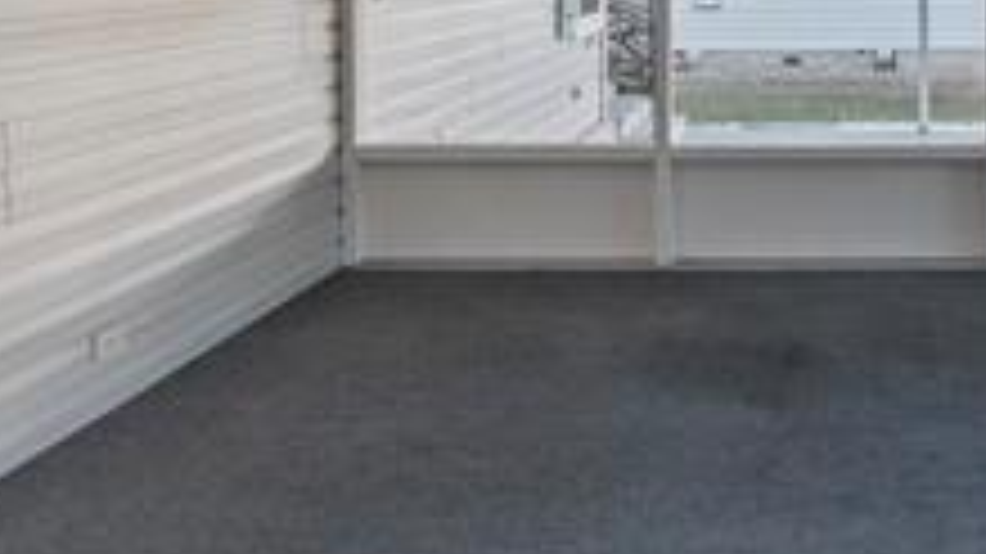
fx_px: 1202
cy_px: -56
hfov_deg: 41.2
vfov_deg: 24.2
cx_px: 882
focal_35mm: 46
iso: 400
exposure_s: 1/2.5
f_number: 8
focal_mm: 16
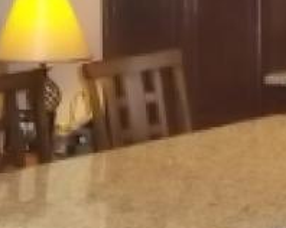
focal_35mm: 182
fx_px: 1539
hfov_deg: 10.5
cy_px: 135
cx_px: -27
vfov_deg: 8.5
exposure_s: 1/30
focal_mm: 6.5
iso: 400
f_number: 3.1
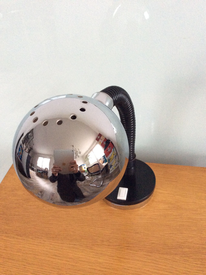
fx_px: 255
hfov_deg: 44.1
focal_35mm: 32
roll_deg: +5.6
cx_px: 103
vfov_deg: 56.9
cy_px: 138
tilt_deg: -37.6
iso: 250
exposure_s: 1/25
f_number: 2.4
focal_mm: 3.3
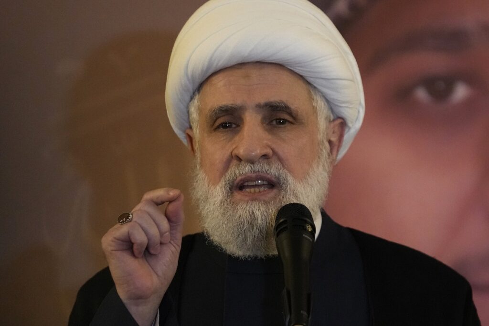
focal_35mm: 200
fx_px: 2717
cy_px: 163
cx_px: 244
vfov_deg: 6.9
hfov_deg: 10.3
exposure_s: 1/320
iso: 5000
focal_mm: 200
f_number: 2.8
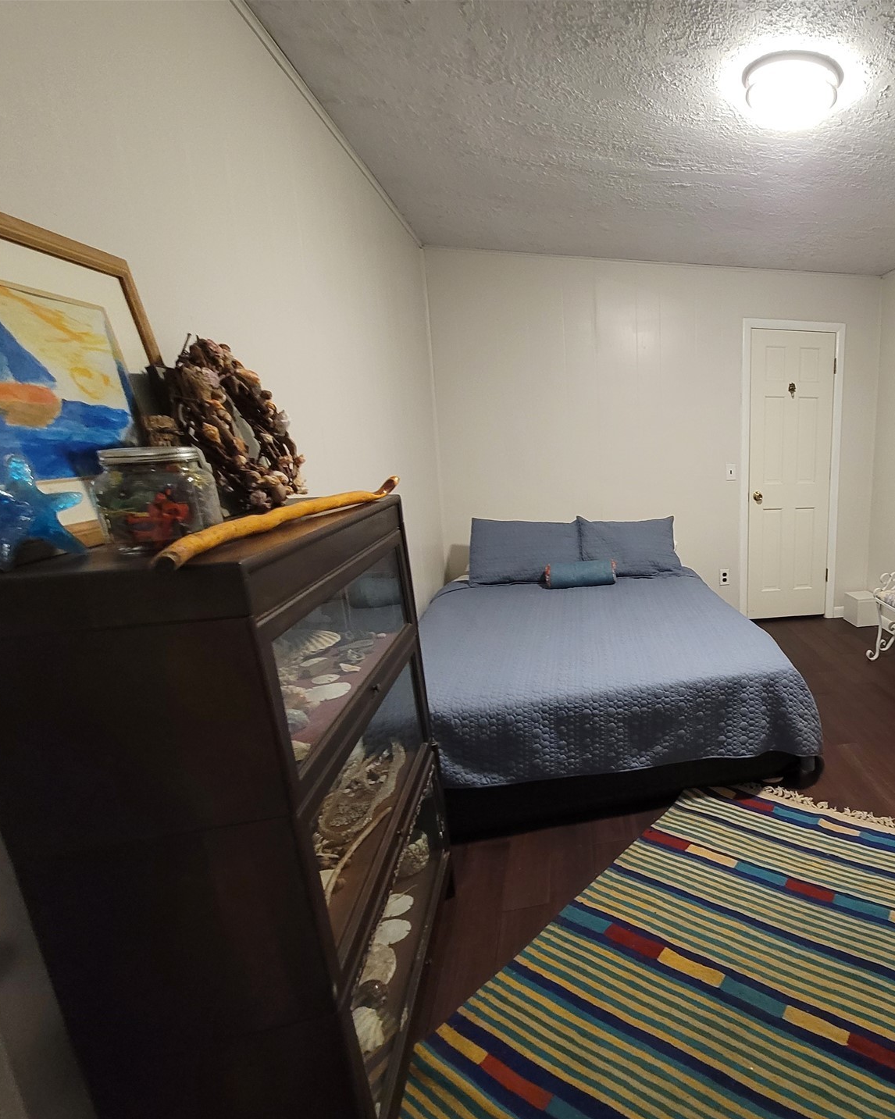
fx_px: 563
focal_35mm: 17
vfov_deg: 89.6
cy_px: 561
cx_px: 726
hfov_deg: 68.9
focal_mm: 2.2
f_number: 2.2
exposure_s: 1/30
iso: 500
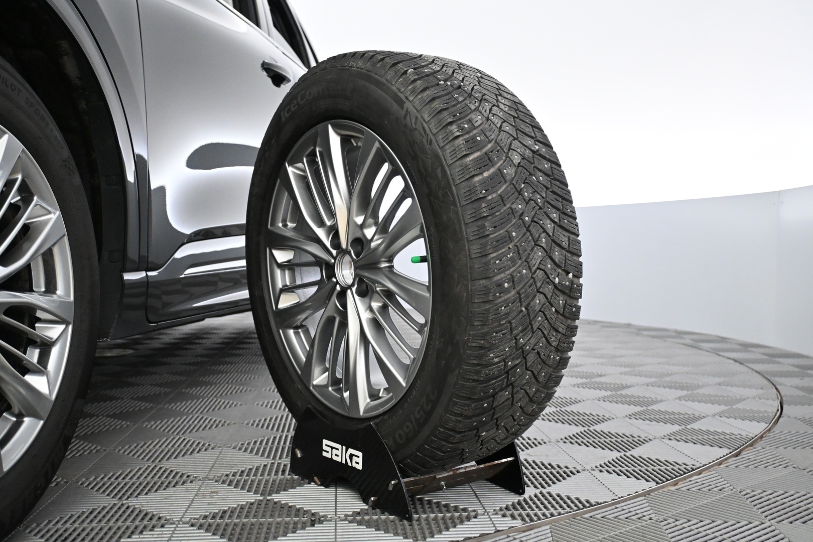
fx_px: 779
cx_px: 406
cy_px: 271
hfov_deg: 55.1
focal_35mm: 34
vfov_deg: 38.4
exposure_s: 1/125
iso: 3200
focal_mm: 23
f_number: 4.2
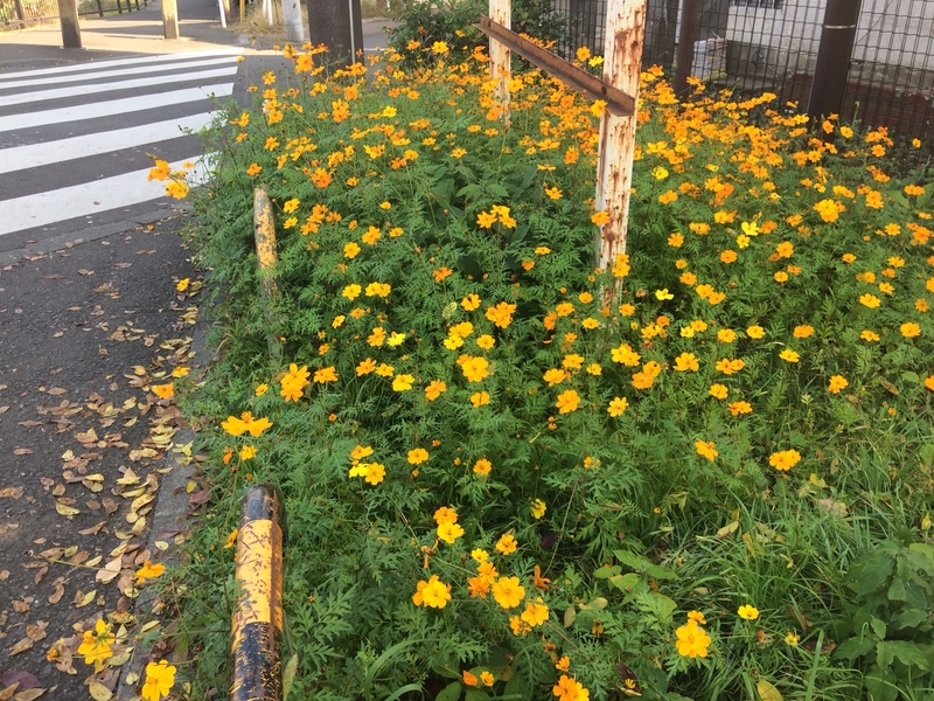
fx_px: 782
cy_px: 350
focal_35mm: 29
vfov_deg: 48.2
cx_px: 467
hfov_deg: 61.7
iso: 32
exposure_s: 1/184
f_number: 2.2
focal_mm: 4.15
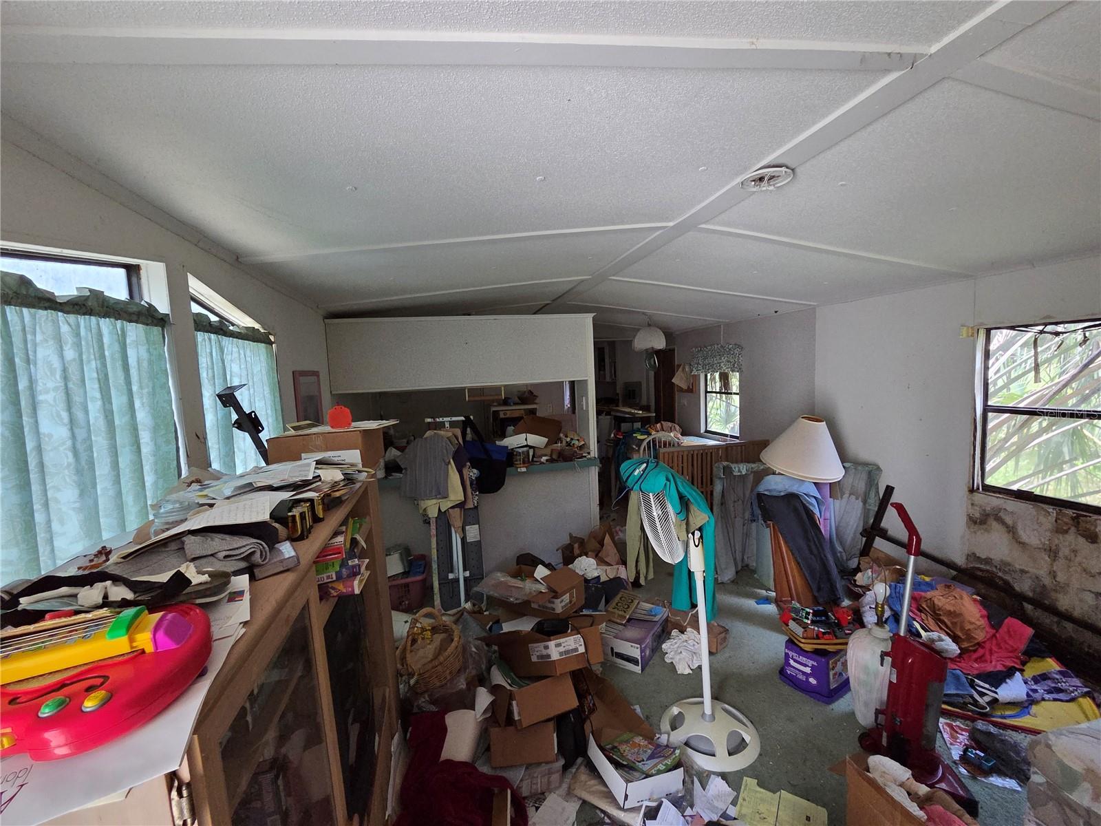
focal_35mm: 13
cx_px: 550
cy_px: 413
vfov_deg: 89.9
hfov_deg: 106.2
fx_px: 413
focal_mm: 2.2
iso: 500
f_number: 2.2
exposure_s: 1/60
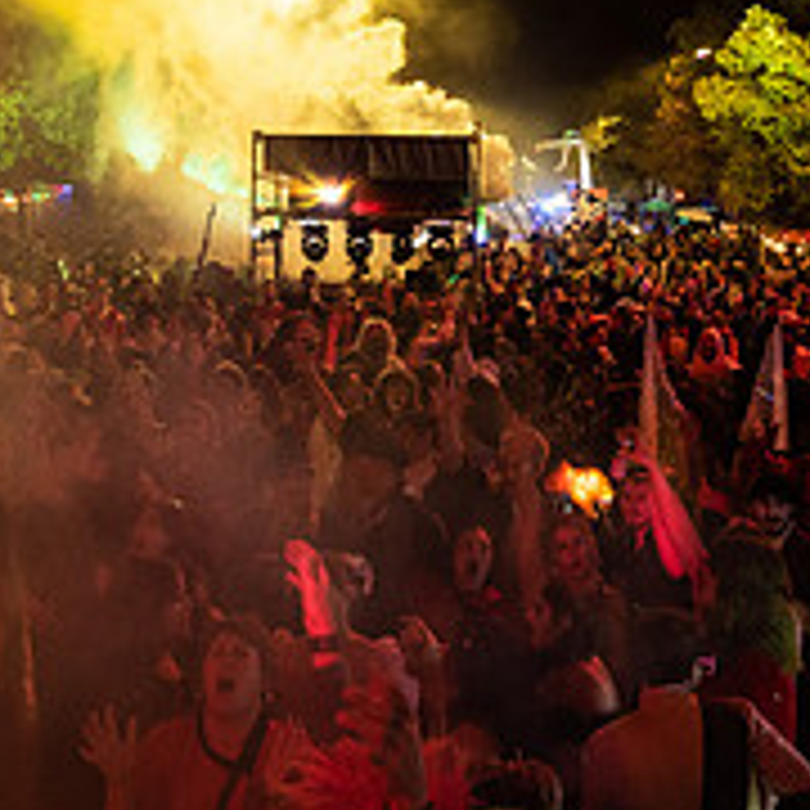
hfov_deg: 32.8
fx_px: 1377
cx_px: 396
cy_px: 232
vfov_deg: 32.3
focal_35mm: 52
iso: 2000
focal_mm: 19
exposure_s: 1/40
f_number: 3.5
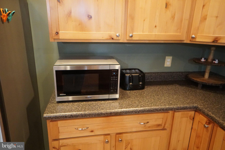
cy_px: 75
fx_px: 159
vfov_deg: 50.4
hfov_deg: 70.4
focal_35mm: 26
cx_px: 112
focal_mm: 17
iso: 6400
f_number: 4
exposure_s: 1/125
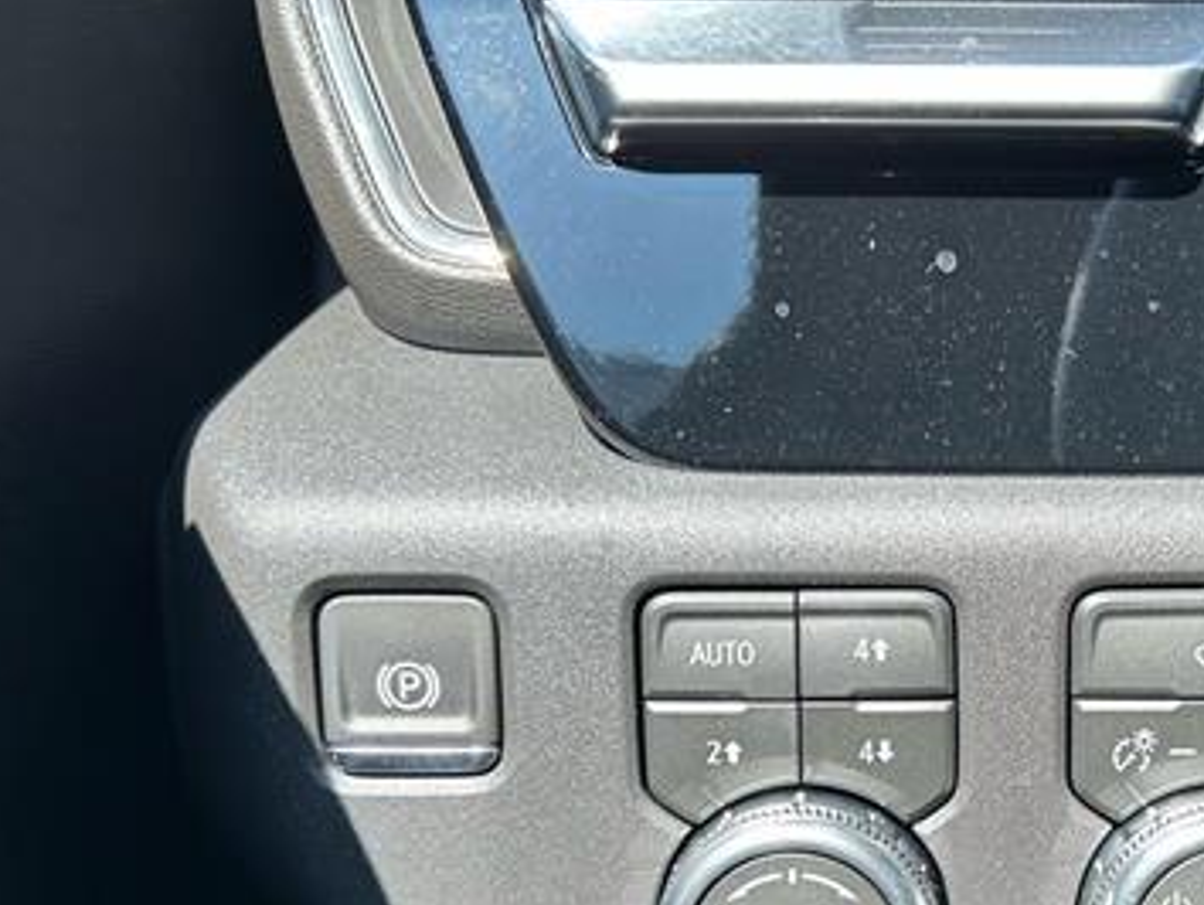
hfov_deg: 39.0
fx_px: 1636
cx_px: 952
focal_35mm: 47
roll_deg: -0.1
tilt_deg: -19.9
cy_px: 748
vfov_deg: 30.0
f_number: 1.5
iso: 40
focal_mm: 5.7
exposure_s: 1/251
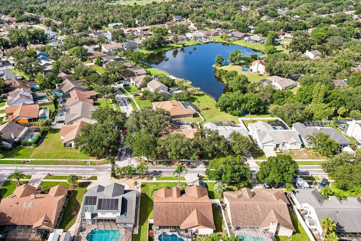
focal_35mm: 28
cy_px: 114
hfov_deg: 65.0
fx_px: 281
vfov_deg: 46.4
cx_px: 150
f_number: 2.8
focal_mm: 8.4
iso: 140
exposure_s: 1/1600
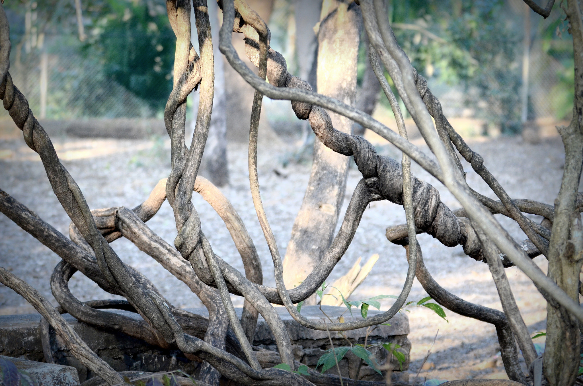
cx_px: 292
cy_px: 193
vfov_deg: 6.1
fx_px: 3636
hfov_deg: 9.2
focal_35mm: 225
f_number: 5
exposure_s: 1/250
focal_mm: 150
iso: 720
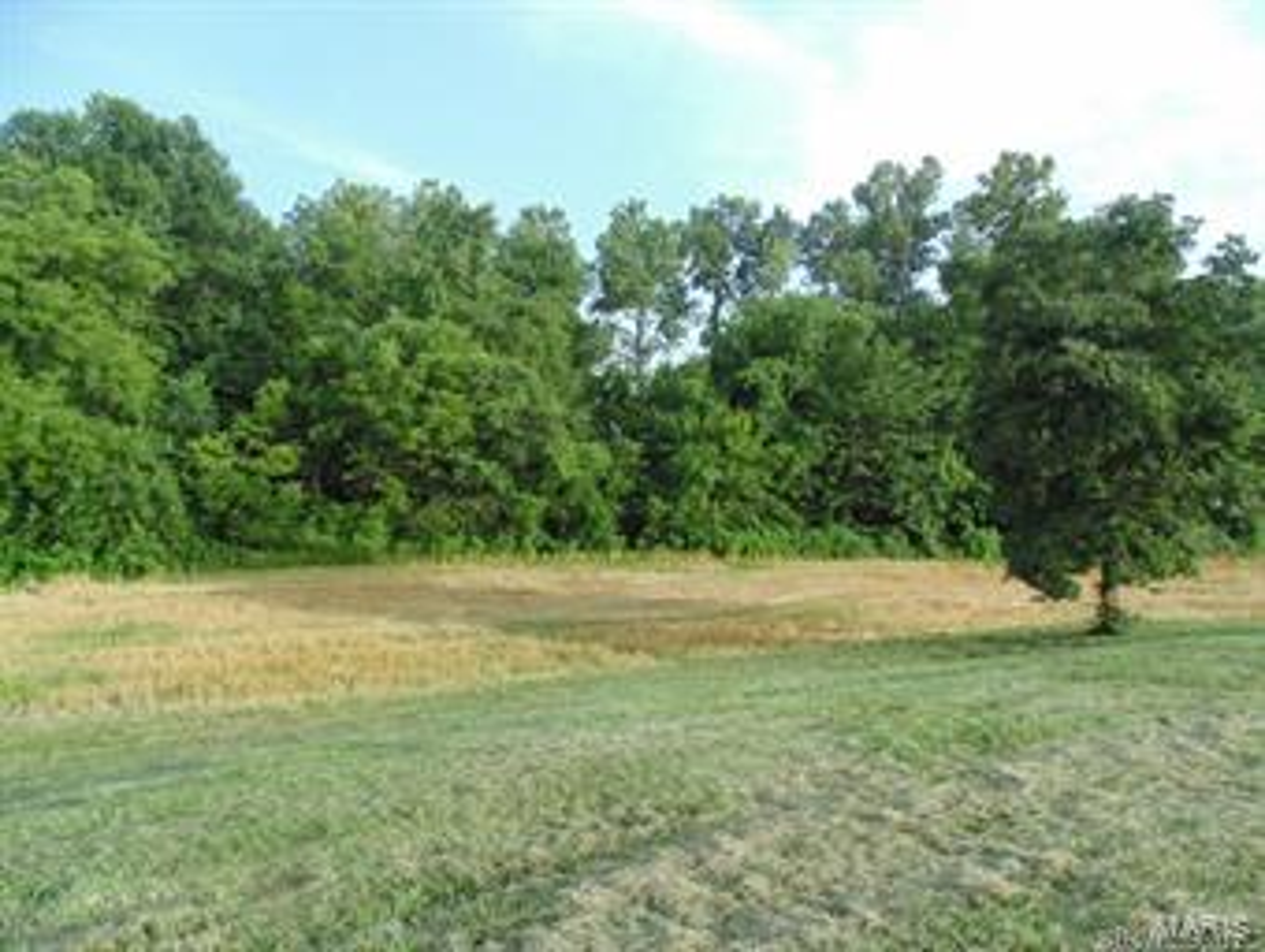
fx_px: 805
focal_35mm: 22
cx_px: 632
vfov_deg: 61.2
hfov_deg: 76.3
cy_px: 476
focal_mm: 4
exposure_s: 1/250
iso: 80
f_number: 3.1
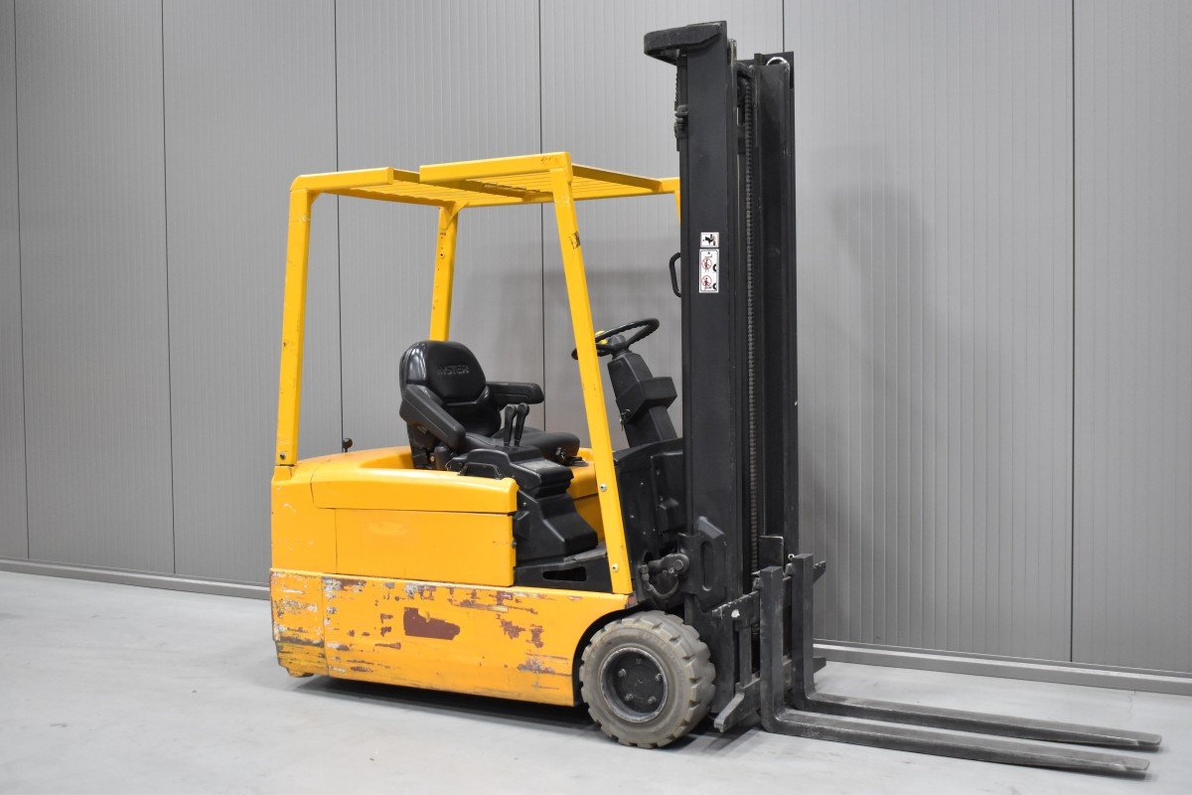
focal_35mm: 42
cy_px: 398
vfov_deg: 31.9
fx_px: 1391
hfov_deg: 46.4
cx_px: 596
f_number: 4.5
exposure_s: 1/50
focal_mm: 28
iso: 1600
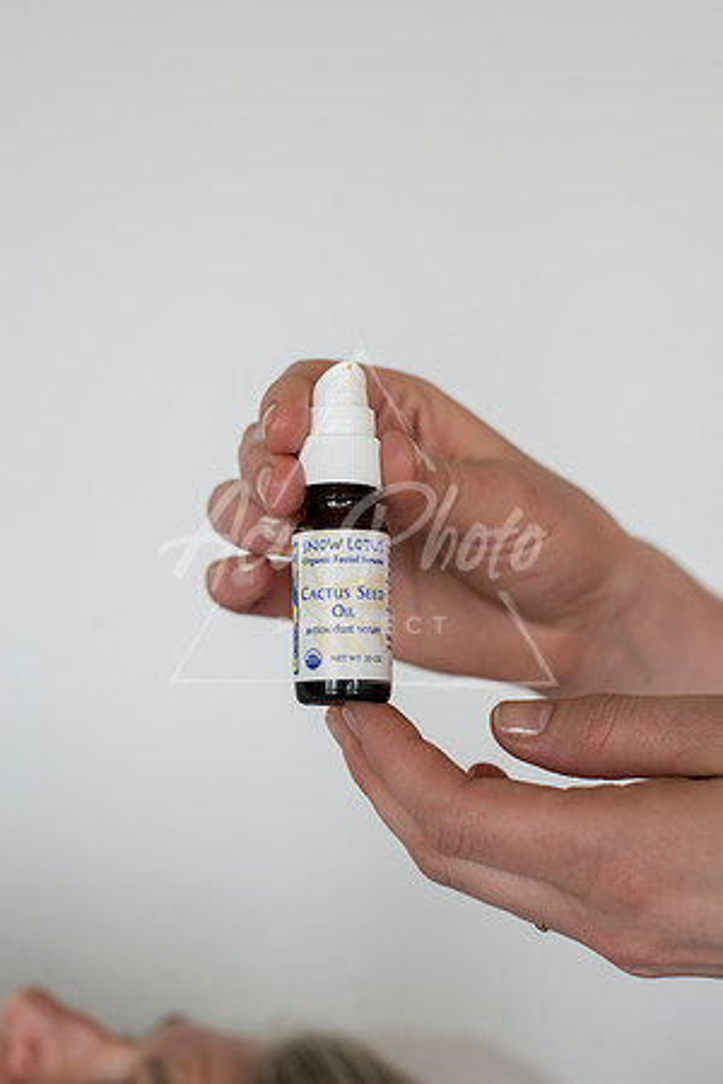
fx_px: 1506
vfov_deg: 39.6
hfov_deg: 27.0
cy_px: 542
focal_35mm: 50
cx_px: 362
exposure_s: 1/200
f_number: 5
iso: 640
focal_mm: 50
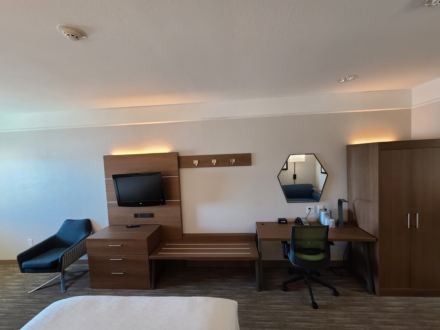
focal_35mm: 13
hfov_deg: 106.2
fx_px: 165
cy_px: 165
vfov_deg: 89.9
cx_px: 220
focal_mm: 2.2
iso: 250
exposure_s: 1/59
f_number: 2.2
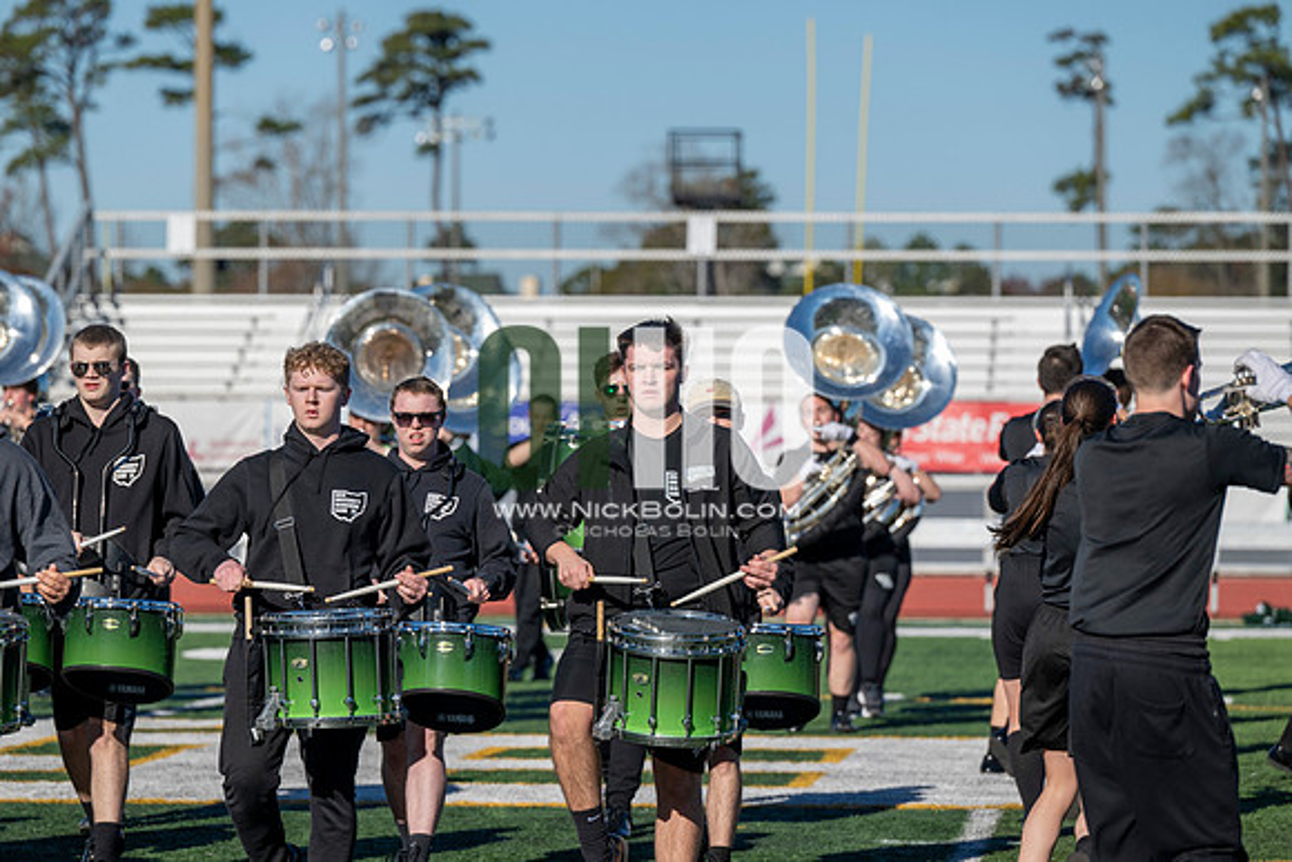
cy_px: 431
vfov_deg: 6.9
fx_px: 7179
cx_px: 646
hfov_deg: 10.3
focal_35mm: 200
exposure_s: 1/2000
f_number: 5
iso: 200
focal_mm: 200
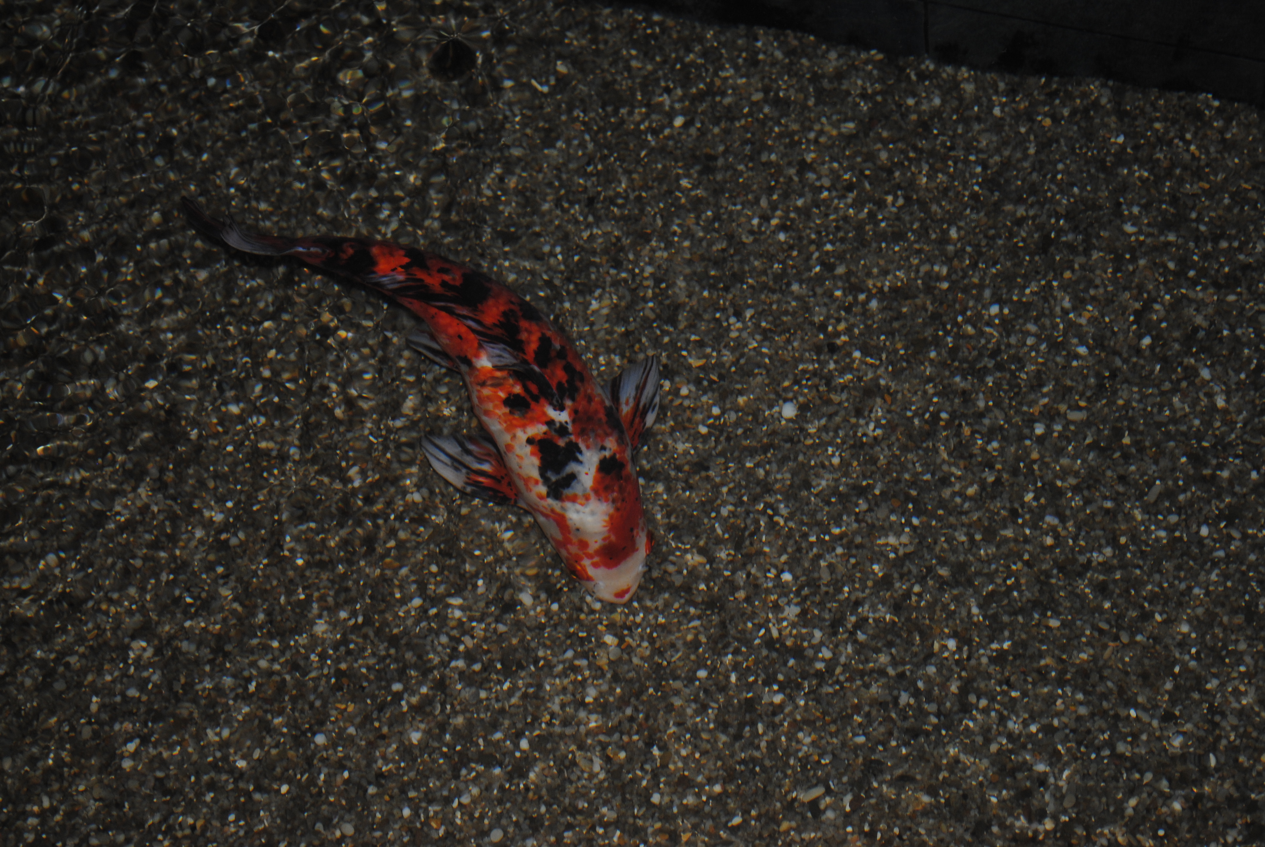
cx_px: 632
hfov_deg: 24.6
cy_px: 424
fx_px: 2902
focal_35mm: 82
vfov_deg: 16.6
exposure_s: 1/60
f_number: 5.6
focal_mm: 55
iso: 200
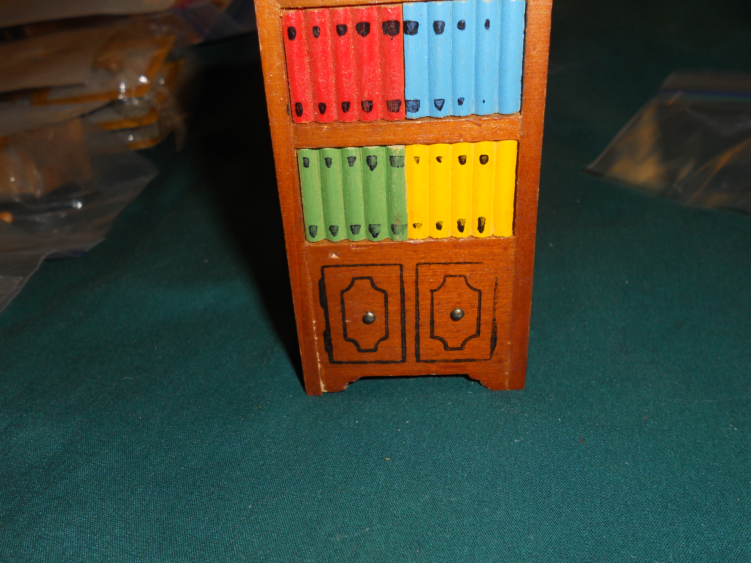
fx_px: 694
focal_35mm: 32
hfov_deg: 56.8
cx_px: 376
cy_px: 282
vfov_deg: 44.2
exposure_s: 1/25
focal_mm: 5.8
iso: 80
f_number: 8.8
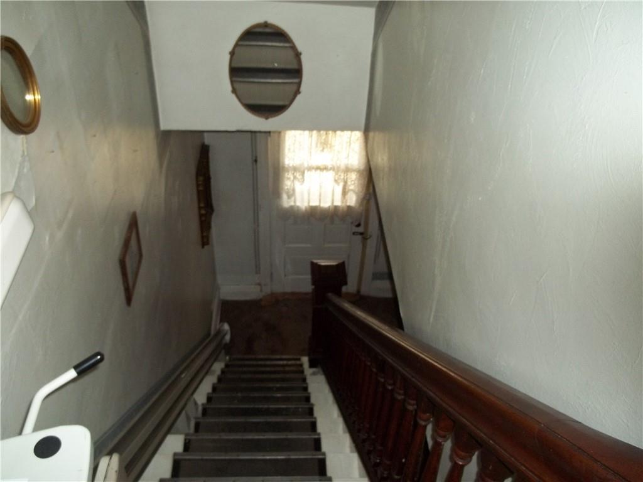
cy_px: 241
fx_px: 613
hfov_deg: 55.4
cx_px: 322
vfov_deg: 42.9
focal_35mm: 33
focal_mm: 5.9
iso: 160
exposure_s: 1/30
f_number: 3.3
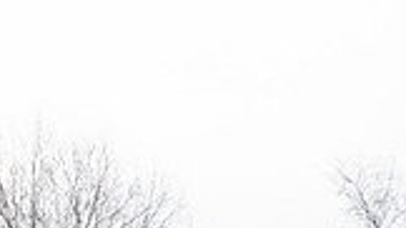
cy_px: 561
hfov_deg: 16.7
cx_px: 313
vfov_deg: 8.6
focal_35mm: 128
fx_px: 1378
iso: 200
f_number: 7.1
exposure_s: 1/400
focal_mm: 44
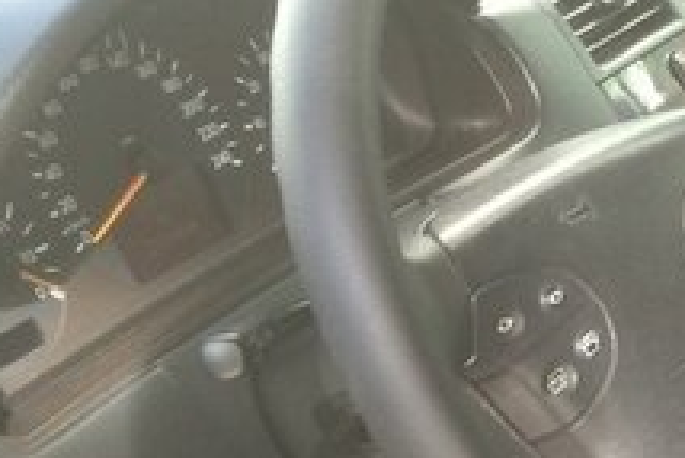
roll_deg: +2.6
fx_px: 1771
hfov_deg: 19.1
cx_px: 1034
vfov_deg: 13.9
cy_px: 661
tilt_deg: -38.6
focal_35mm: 93
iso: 40
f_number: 2.2
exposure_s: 1/33
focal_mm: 4.15
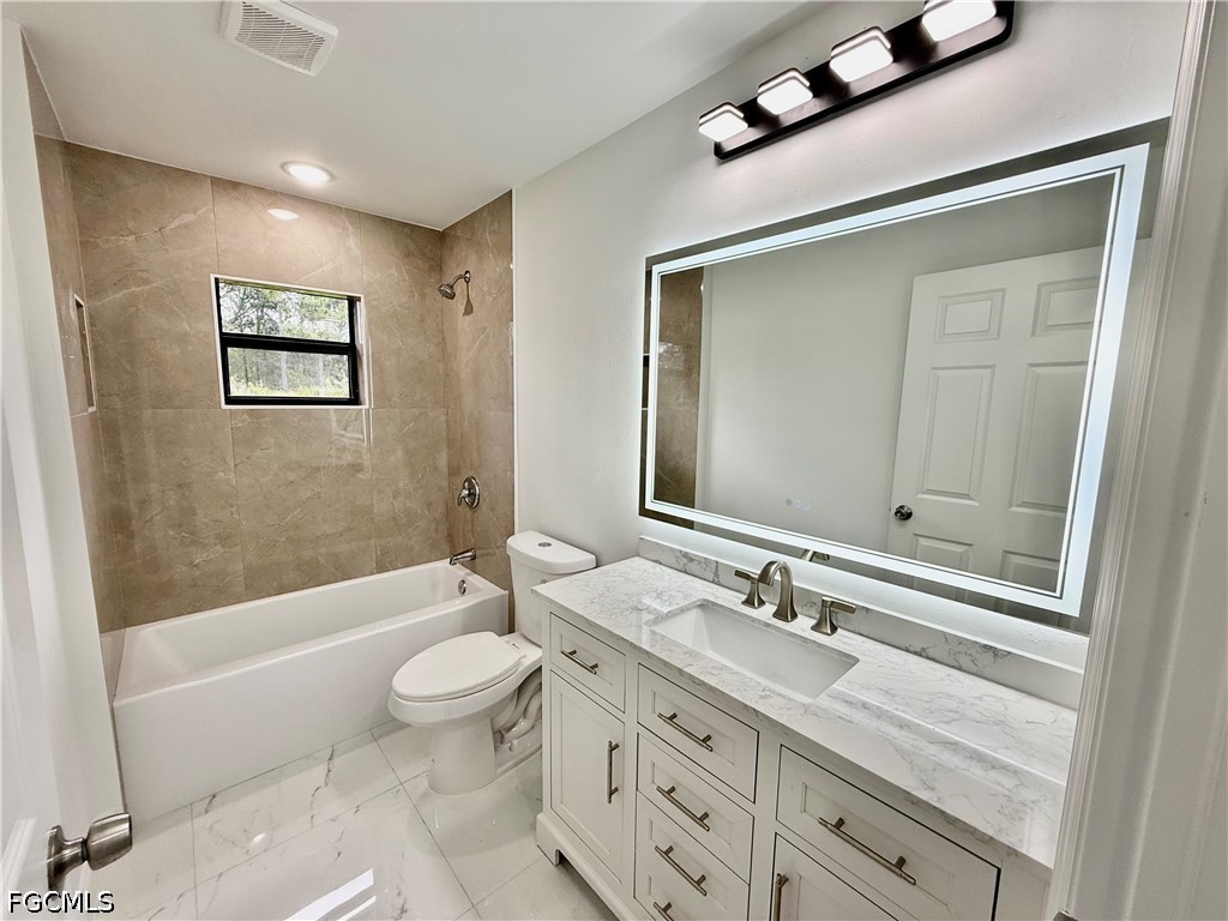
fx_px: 497
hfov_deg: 102.1
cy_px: 460
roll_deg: -1.7
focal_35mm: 14
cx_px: 614
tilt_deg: -7.1
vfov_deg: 85.7
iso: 50
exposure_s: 1/120
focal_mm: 2.22
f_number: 2.2
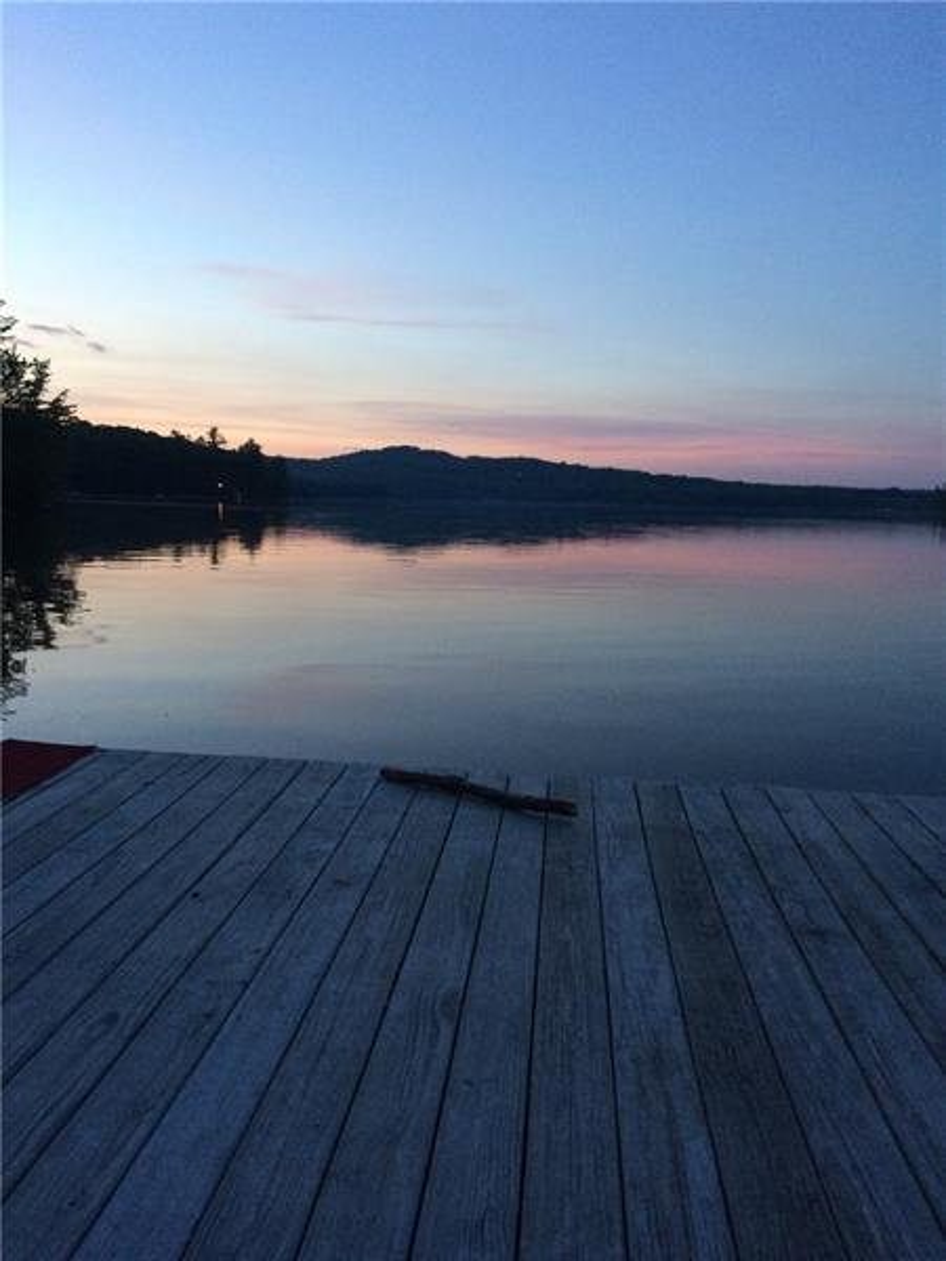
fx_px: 1057
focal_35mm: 29
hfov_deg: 48.2
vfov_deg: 61.7
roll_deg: +0.7
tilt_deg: -7.3
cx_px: 473
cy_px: 630
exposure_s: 1/30
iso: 125
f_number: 2.2
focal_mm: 4.15
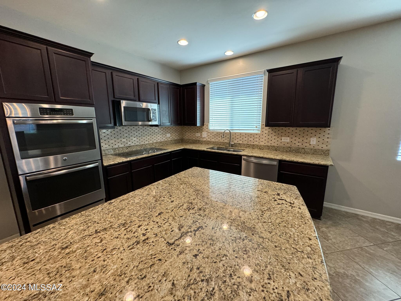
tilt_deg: -10.9
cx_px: 200
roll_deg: -0.3
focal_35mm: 14
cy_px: 150
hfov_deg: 102.1
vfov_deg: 85.7
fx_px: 162
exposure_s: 1/120
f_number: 2.2
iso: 250
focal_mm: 2.22
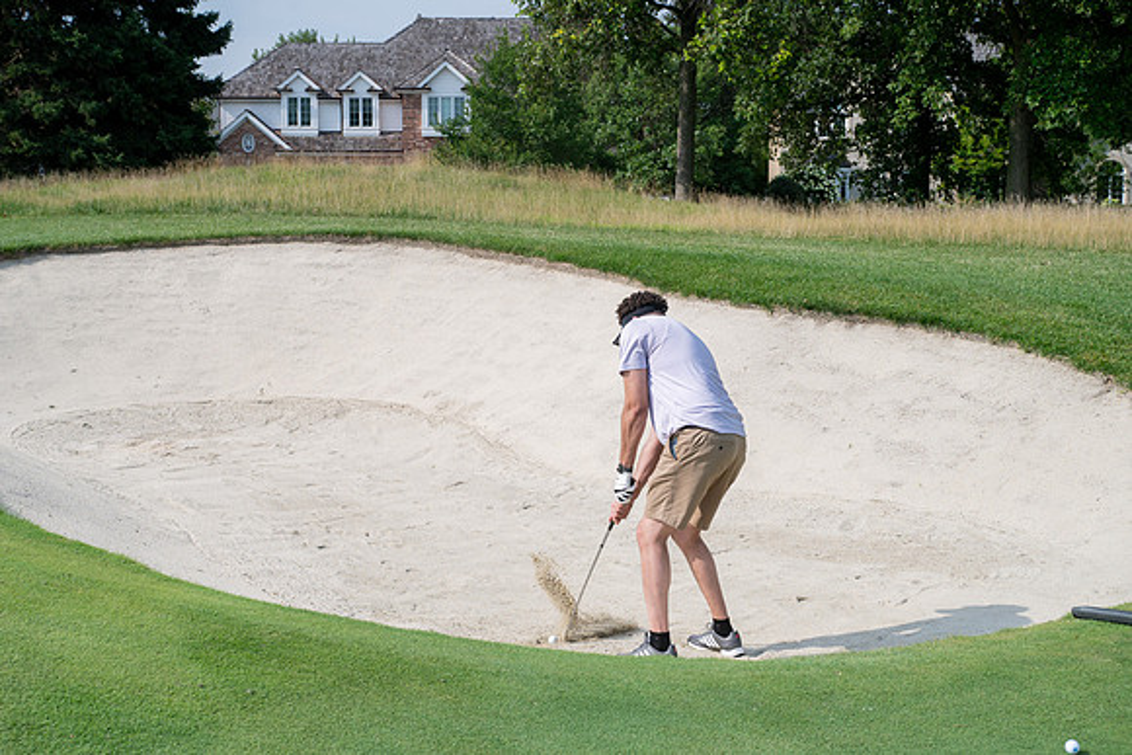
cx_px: 566
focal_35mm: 50
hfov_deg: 39.5
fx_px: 1576
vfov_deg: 26.9
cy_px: 378
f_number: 6.3
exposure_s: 1/2500
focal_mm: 50
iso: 250
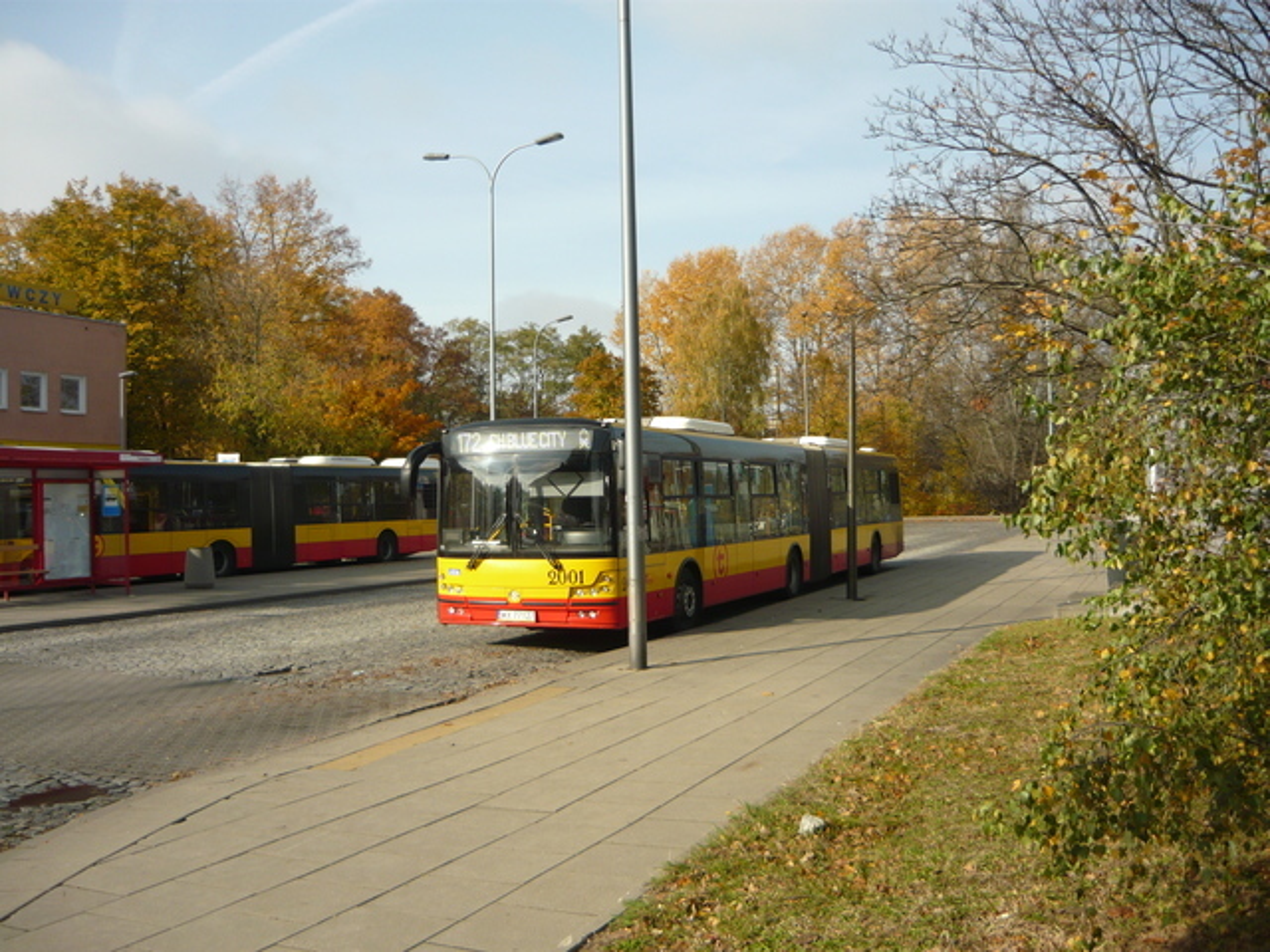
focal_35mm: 33
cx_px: 635
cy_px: 476
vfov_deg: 42.9
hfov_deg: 55.4
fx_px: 1211
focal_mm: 5.5
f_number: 8
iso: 100
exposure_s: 1/200
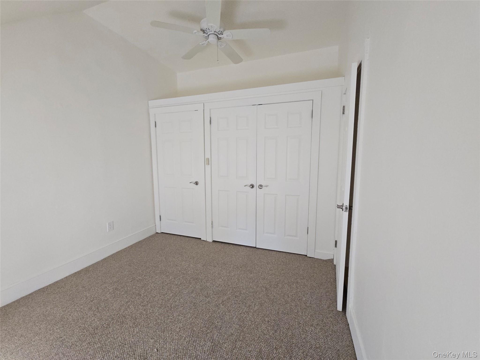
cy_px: 180
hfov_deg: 106.2
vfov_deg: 89.9
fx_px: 180
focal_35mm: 13
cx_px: 240
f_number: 2.2
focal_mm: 2.2
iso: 200
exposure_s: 1/60
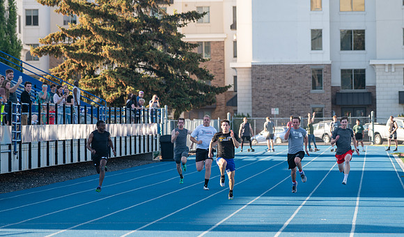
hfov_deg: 9.6
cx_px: 211
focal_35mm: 221
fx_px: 2397
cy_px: 93
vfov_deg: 5.7
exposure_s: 1/320
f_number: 5.6
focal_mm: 200
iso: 200
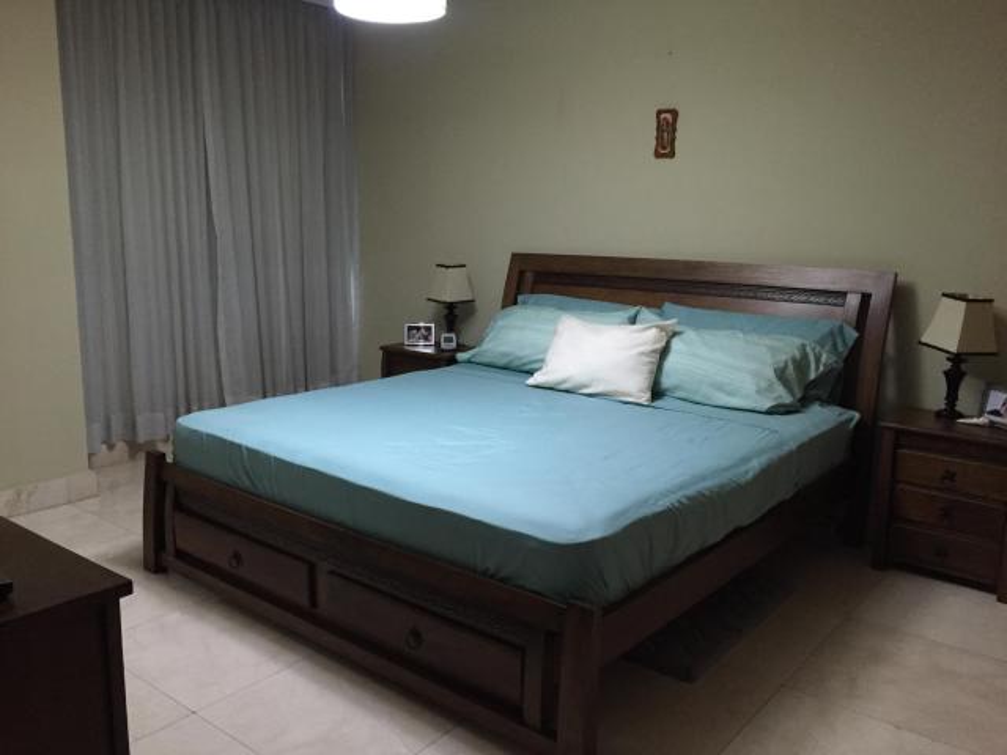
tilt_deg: -10.9
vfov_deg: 48.2
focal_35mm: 29
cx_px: 504
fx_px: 844
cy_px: 378
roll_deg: -1.3
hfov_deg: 61.7
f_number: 2.2
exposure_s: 1/30
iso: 200
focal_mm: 4.15
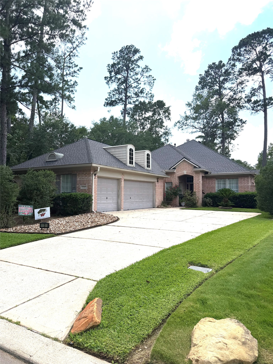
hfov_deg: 56.8
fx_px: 252
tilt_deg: +2.5
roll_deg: -0.9
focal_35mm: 24
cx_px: 136
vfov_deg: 71.6
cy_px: 182
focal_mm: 6.76
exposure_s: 1/5714
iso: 100
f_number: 1.78
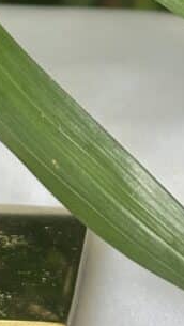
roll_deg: +0.5
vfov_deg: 10.9
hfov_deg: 6.4
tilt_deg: -9.0
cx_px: -49
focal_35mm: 190
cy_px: -150
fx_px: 1645
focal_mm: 5.96
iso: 40
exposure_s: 1/121
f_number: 1.6
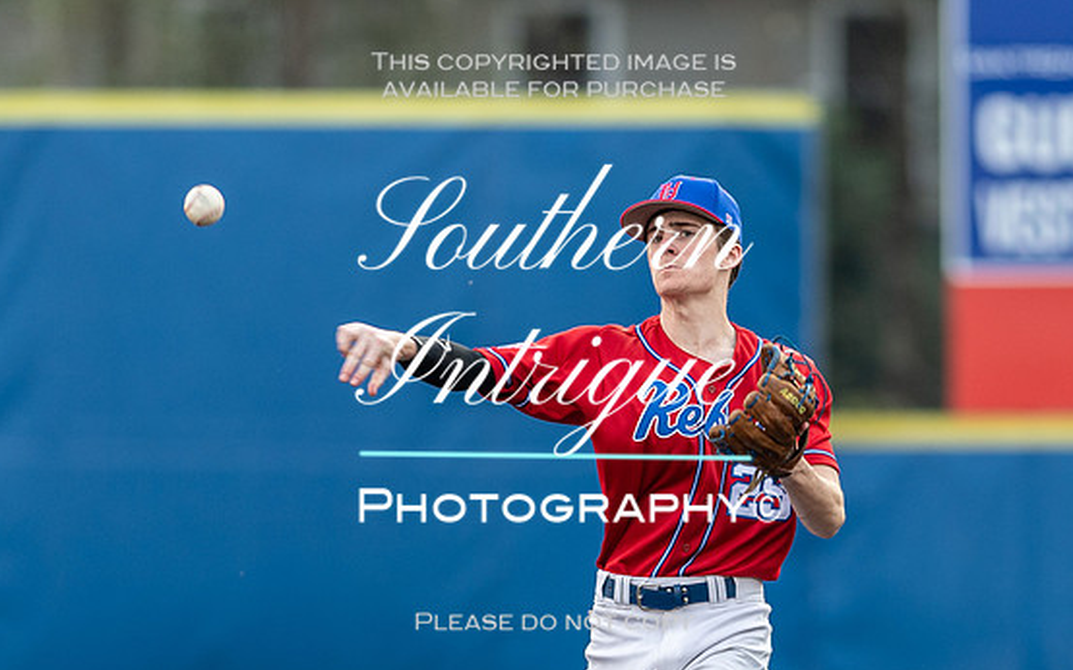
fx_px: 20875
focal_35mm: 714
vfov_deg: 1.8
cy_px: 636
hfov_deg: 2.9
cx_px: 669
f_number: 2.8
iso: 320
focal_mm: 300
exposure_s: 1/800
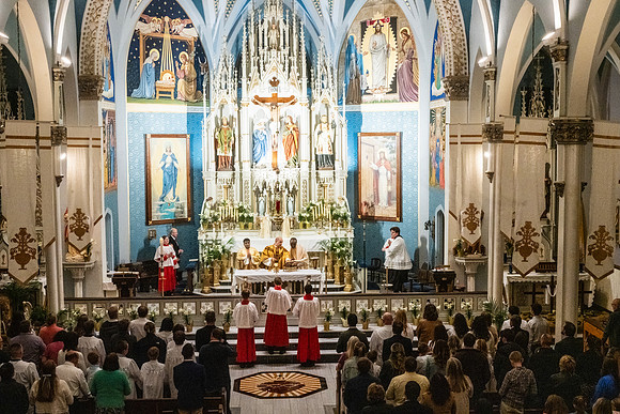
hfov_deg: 41.6
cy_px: 207
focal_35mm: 47
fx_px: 815
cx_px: 310
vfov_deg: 28.5
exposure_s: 1/60
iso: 5000
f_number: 14
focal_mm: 47
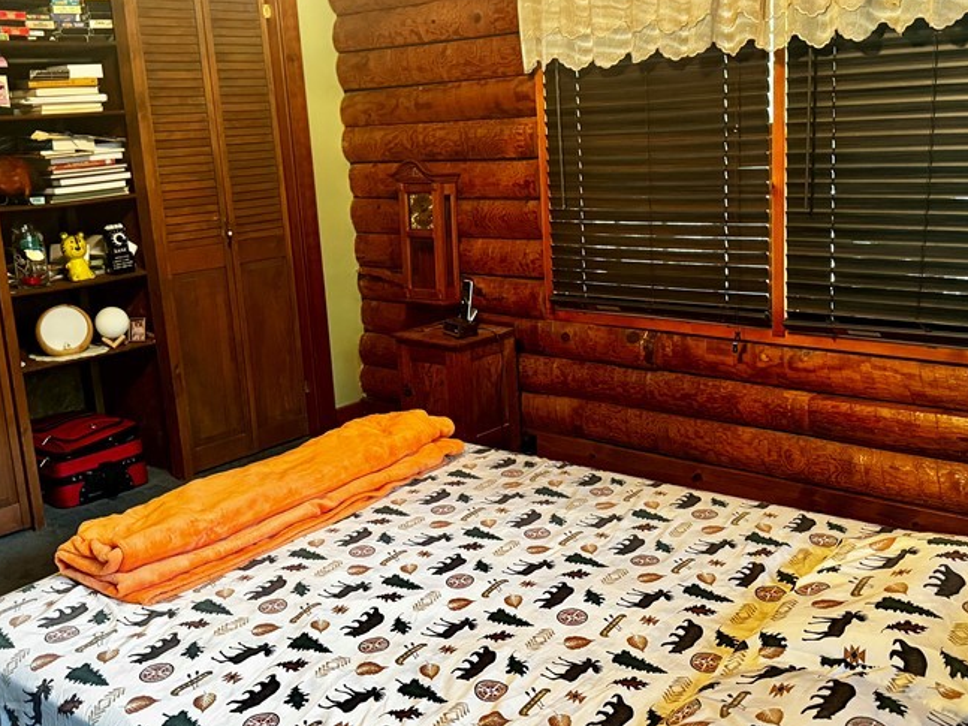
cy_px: 340
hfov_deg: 48.9
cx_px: 525
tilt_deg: -12.8
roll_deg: +3.1
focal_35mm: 38
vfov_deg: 37.7
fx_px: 1062
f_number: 1.78
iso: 500
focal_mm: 6.76
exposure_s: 1/60
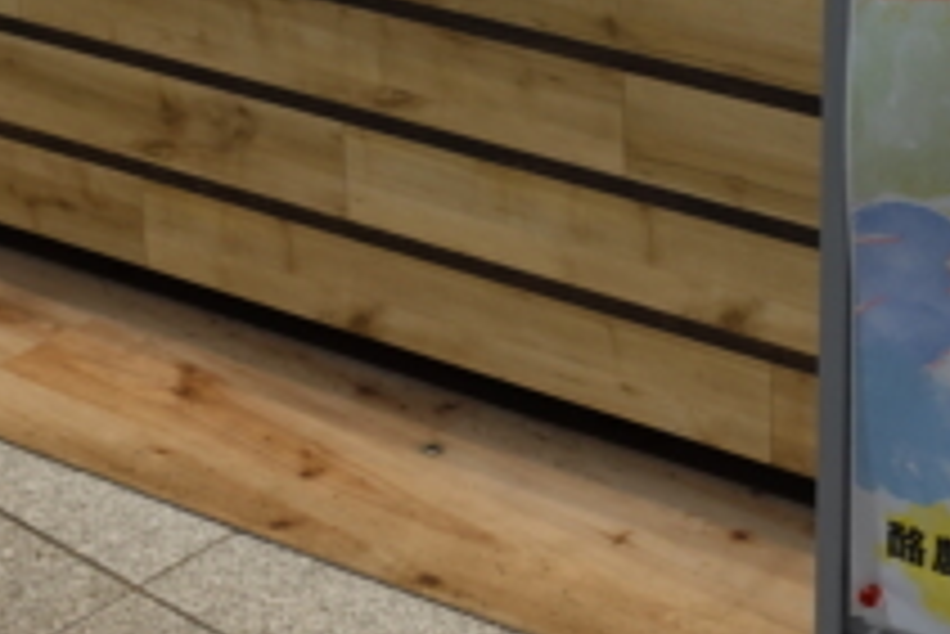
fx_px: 2403
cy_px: -110
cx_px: 756
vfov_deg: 14.6
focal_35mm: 91
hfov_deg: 22.1
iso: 125
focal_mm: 9.44
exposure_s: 1/60
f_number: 2.8
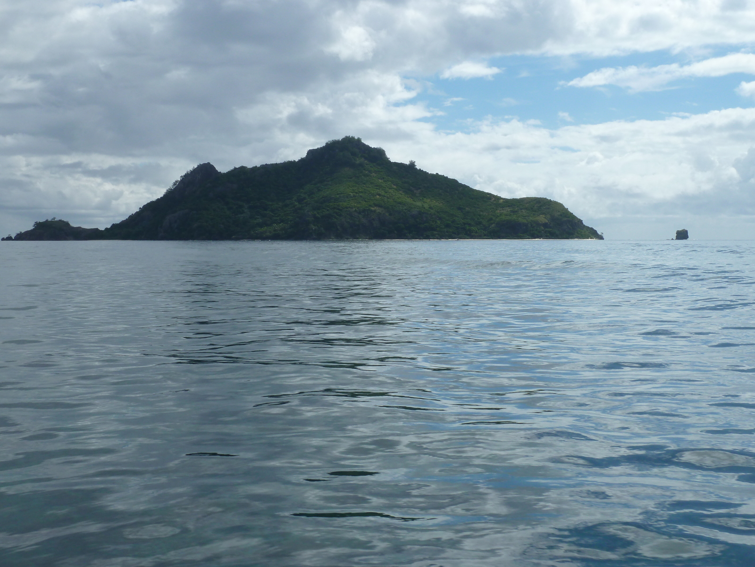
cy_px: 284
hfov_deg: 39.7
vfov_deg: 30.3
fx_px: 1047
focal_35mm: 48
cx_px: 378
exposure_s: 1/640
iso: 80
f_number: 5.6
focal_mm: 7.9
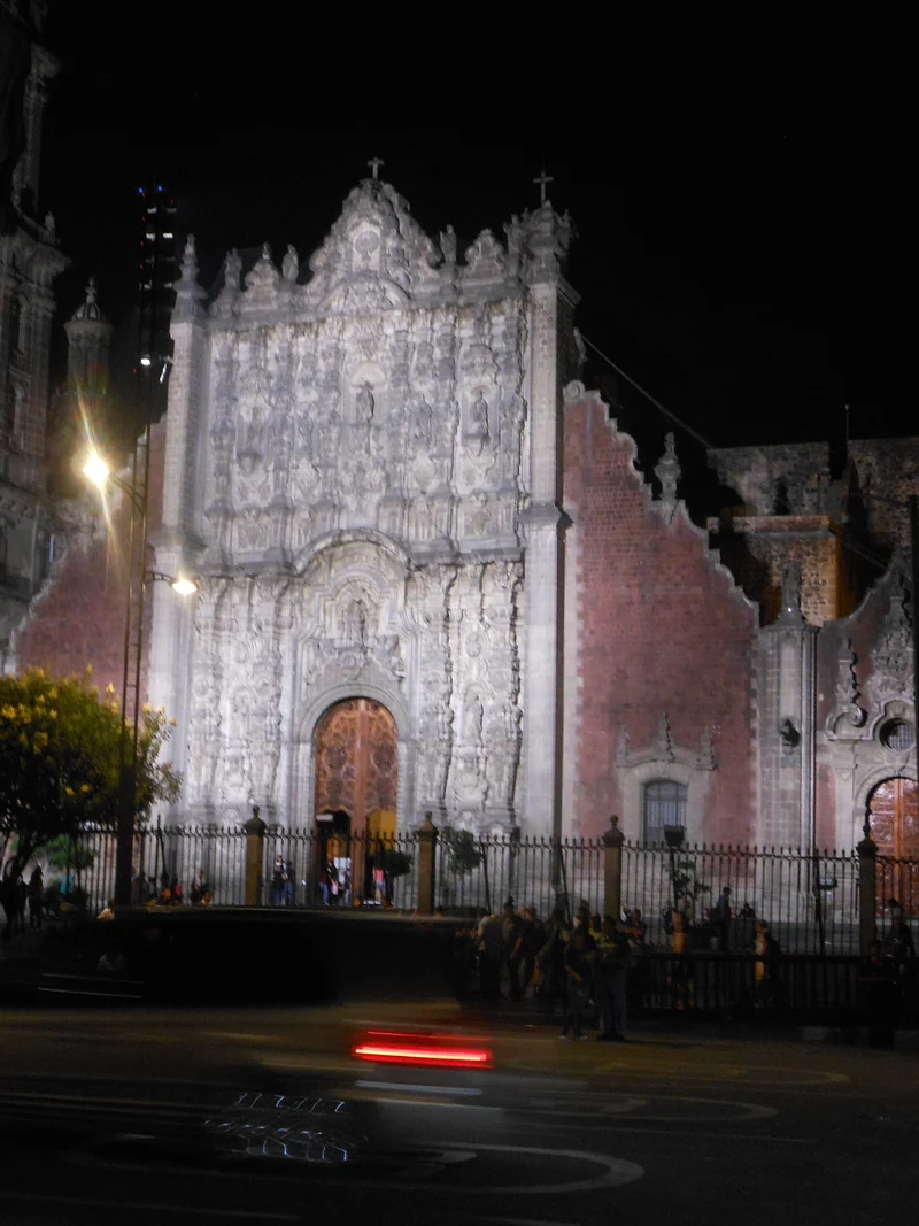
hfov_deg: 29.1
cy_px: 613
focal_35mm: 50
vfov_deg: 38.2
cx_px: 460
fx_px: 1770
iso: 400
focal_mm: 8.9
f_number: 4
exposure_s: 1/10
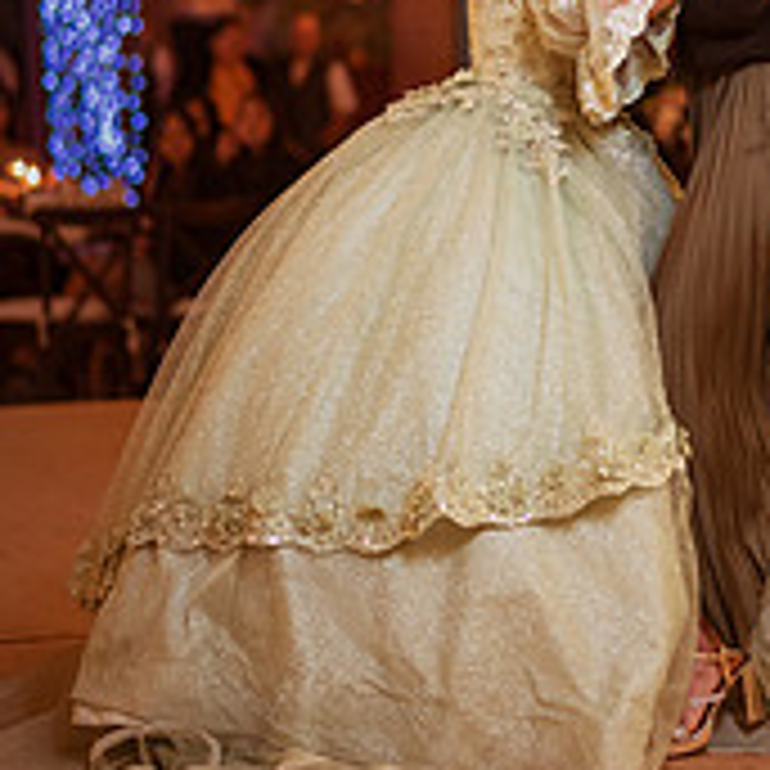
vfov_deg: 13.3
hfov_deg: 13.4
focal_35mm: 130
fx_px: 3272
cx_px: 531
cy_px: 117
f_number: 1.4
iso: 3200
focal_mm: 58
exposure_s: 1/320
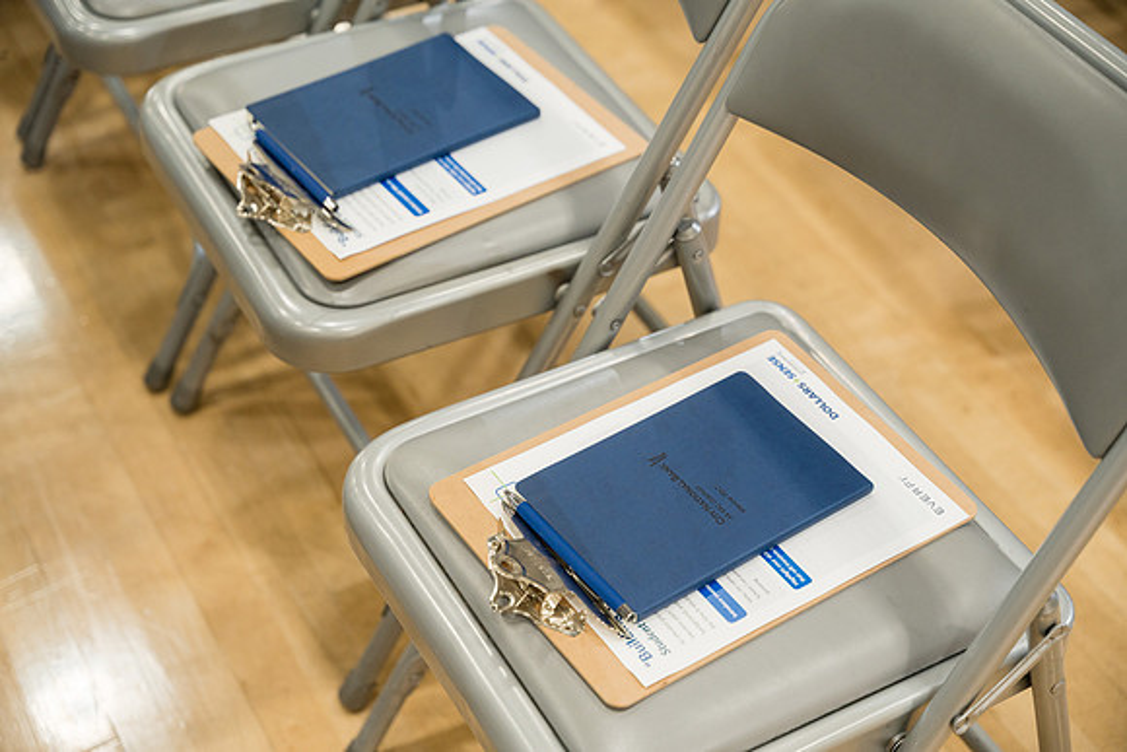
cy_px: 376
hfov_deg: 33.0
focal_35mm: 61
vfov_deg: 22.3
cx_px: 564
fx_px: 1904
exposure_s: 1/250
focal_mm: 60.8
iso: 1600
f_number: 2.8
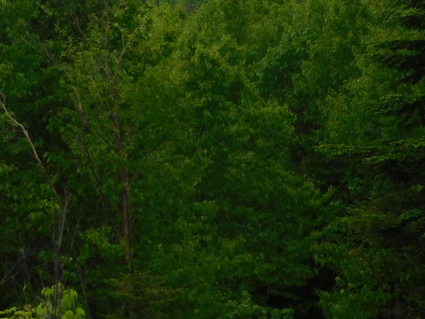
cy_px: -96
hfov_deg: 7.1
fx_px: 3365
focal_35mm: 274
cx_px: -153
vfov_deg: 5.4
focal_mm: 17.6
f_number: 4.6
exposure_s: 1/400
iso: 125
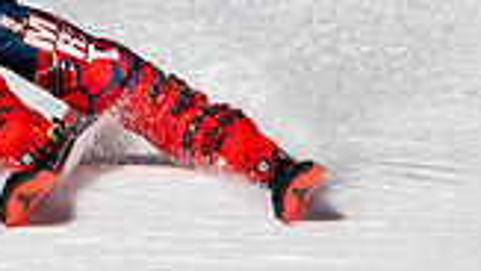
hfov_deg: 0.6
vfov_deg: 0.3
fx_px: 47433
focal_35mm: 3716
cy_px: -76
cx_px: 19
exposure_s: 1/2000
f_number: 8
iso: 200
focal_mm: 400
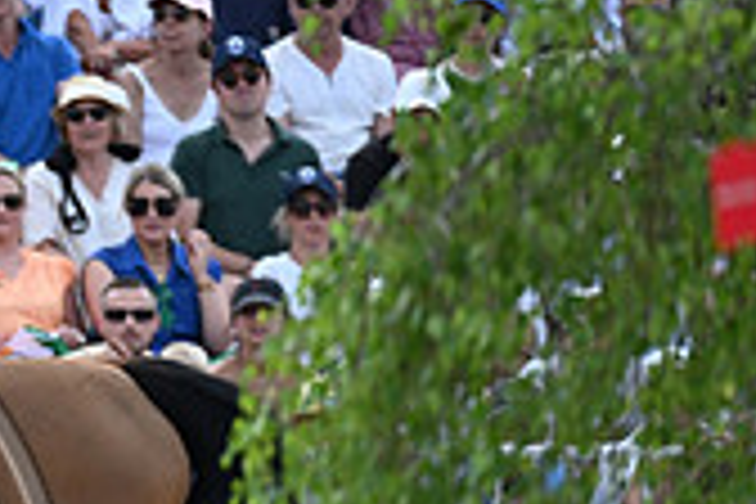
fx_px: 28915
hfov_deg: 1.5
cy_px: 592
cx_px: -441
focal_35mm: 1377
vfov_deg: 1.0
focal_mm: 400
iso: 500
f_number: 5
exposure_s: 1/1250
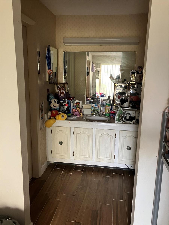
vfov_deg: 63.4
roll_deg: -1.6
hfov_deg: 49.7
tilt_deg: -11.9
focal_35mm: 28
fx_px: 182
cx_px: 84
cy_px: 112
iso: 320
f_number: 1.8
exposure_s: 1/30
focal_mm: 3.99
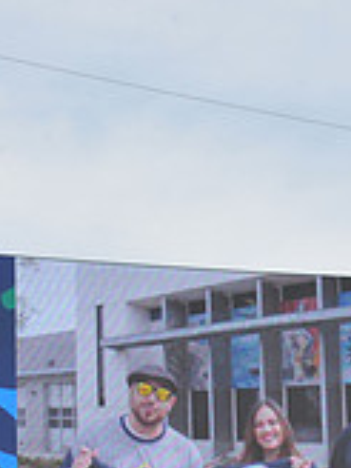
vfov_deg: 7.1
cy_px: 471
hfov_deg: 5.3
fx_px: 3772
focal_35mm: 279
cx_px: 342
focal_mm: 82
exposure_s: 1/500
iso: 320
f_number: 11
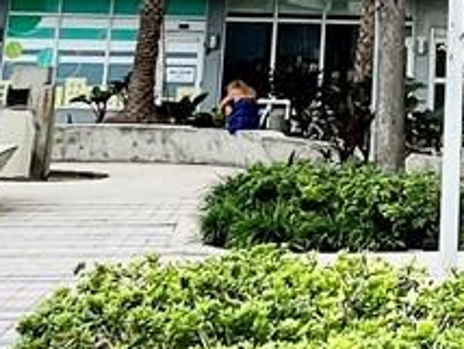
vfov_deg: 13.2
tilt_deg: +16.7
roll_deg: -0.4
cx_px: 527
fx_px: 1302
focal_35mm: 97
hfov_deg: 19.3
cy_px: -353
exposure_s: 1/637
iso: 32
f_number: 1.8
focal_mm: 1.57
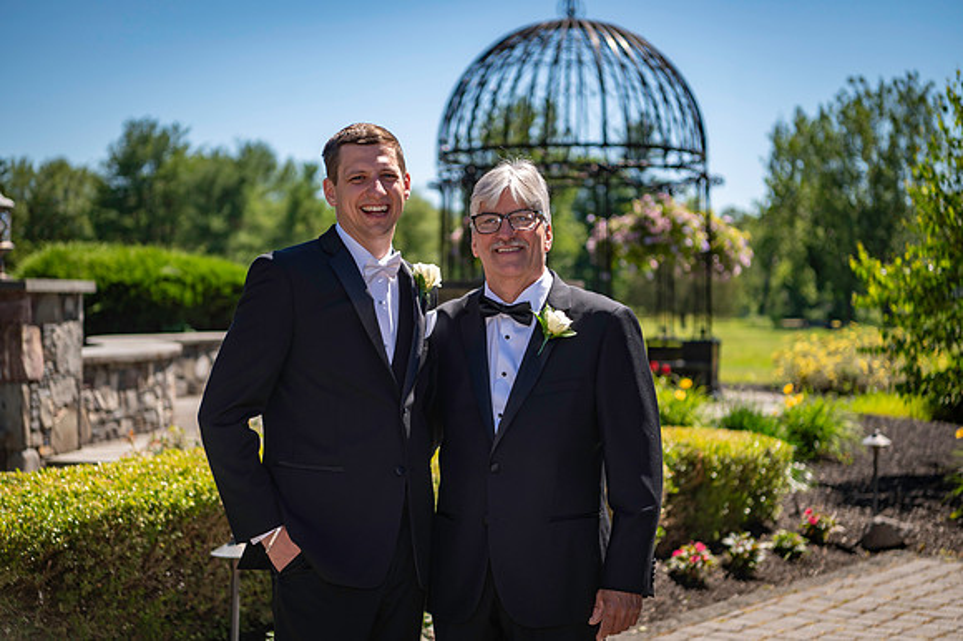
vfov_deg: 19.4
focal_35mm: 70
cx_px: 482
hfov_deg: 28.9
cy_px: 320
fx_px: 1871
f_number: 3.2
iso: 100
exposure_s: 1/2500
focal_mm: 70
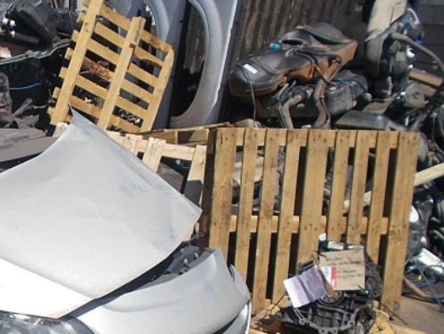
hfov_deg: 29.4
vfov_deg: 24.1
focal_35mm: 60
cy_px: 262
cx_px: -31
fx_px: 770
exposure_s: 1/200
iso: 80
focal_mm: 4.6
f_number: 8
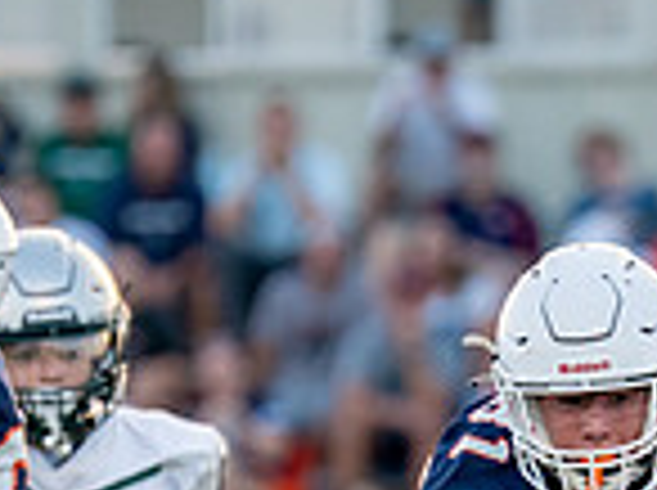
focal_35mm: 1026
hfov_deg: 1.9
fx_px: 19441
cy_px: 664
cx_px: 739
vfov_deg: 1.4
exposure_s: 1/1000
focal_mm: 200
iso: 640
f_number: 2.8
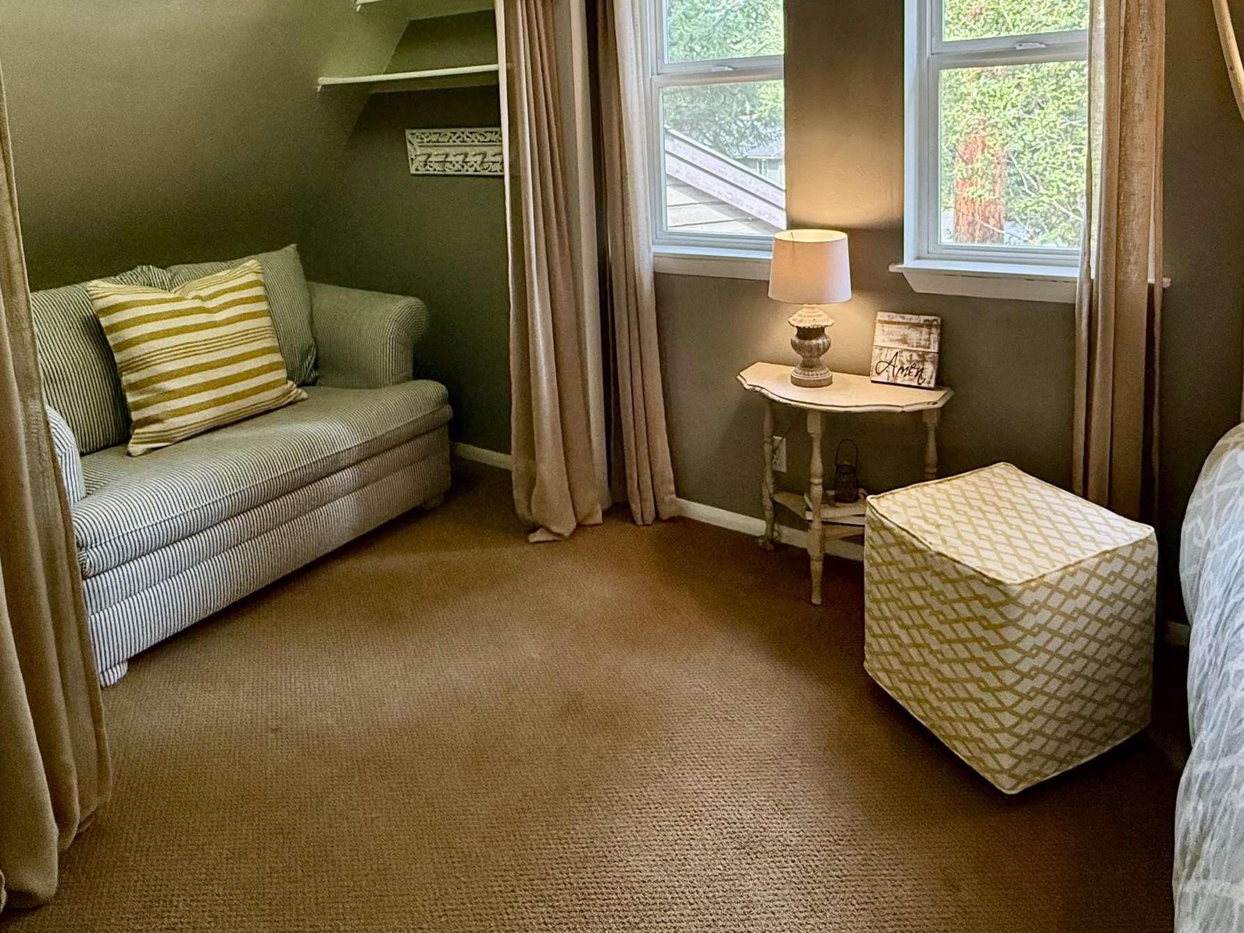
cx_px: 656
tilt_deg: -7.1
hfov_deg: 71.5
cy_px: 230
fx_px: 862
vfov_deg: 54.1
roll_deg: +2.1
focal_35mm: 24
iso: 250
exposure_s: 1/120
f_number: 2.2
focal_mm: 2.22
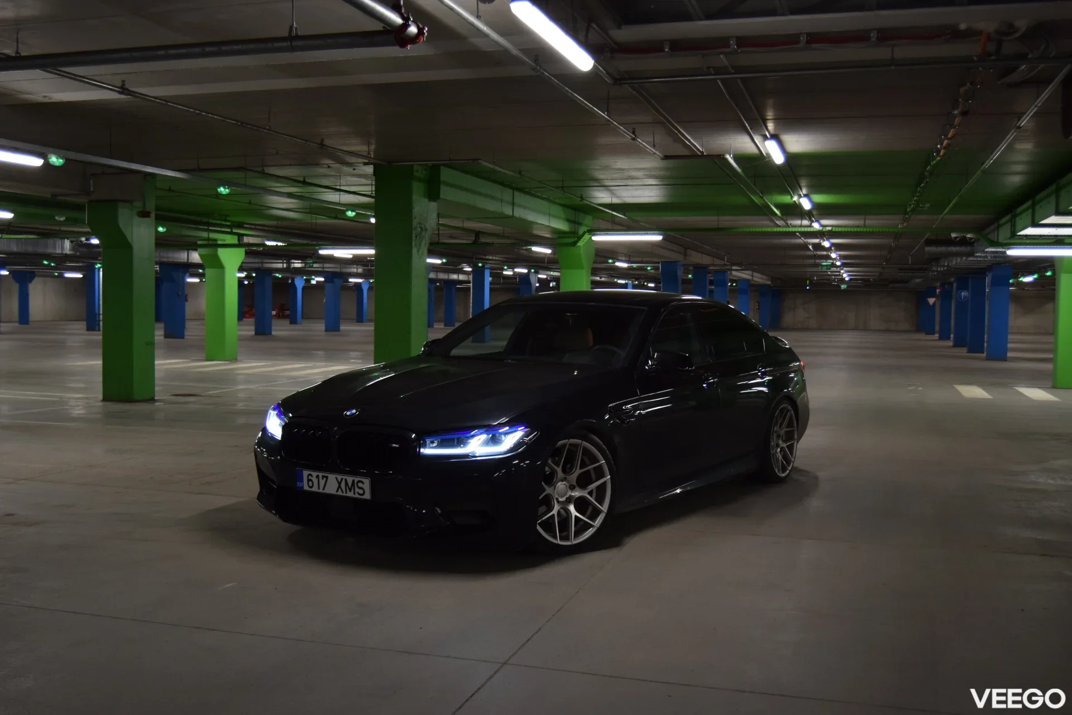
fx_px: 1072
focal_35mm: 36
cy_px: 358
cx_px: 536
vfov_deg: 36.9
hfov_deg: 53.1
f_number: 4
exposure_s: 1/60
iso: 720
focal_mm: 24
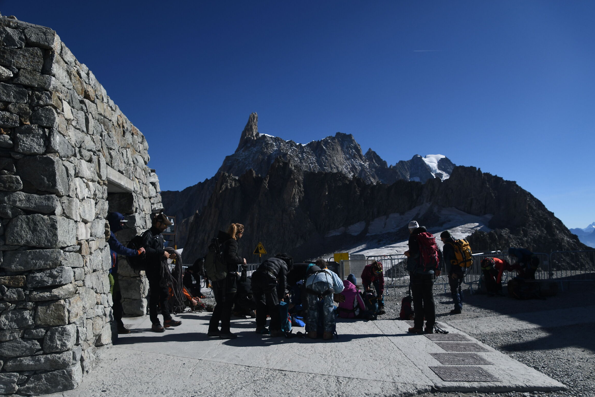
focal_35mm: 28
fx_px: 463
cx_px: 302
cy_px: 198
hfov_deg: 65.5
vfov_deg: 46.4
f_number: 8
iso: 200
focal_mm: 18
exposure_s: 1/500
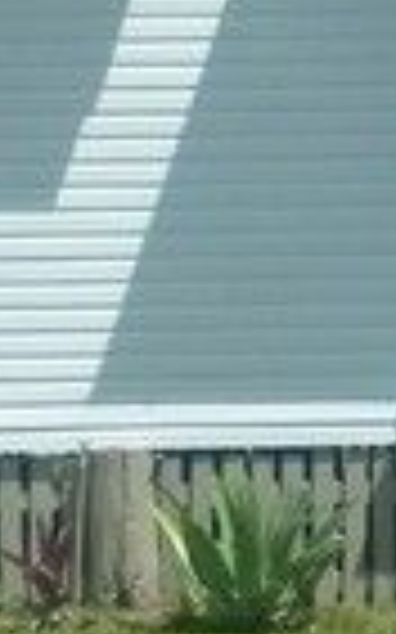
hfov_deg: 5.8
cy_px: 180
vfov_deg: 9.4
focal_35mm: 224
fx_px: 3872
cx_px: 576
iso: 80
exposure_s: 1/400
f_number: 7.1
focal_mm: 5.3
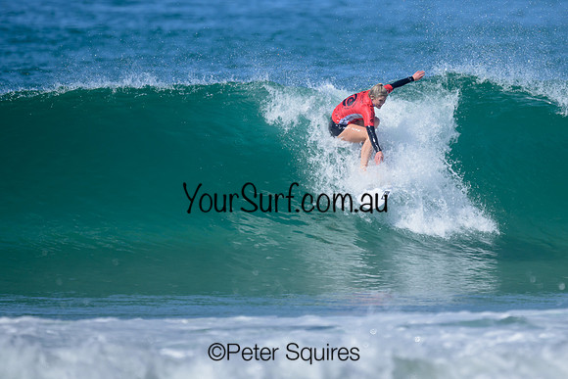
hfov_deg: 1.9
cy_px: 118
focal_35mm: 1100
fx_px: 17356
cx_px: 317
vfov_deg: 1.3
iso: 360
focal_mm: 800
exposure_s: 1/2000
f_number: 6.3
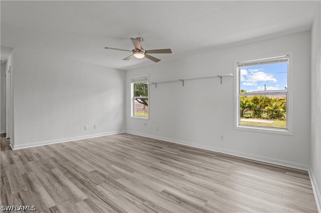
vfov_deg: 70.4
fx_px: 151
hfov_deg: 93.3
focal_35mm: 17
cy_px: 106
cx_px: 160
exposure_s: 1/6
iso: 320
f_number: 8
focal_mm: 17
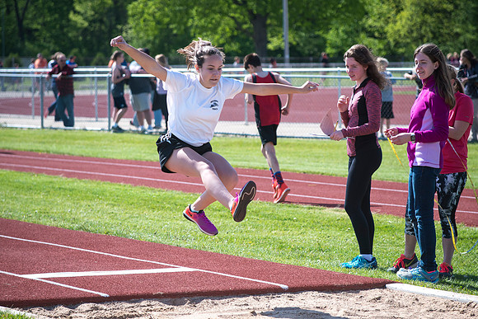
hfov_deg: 11.1
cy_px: 160
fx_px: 2457
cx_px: 239
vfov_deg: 7.4
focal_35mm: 185
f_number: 6.3
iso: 1000
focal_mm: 185
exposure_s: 1/3200
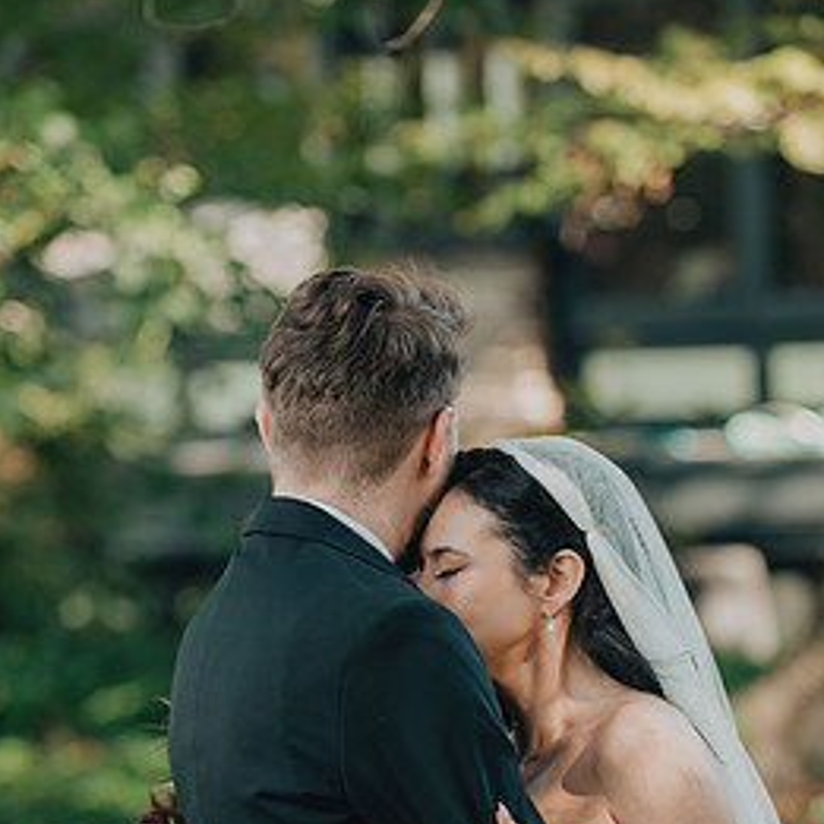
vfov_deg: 8.8
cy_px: 568
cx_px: 442
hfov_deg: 8.8
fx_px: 5332
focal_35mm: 198
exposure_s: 1/500
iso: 800
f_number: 3.5
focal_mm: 135
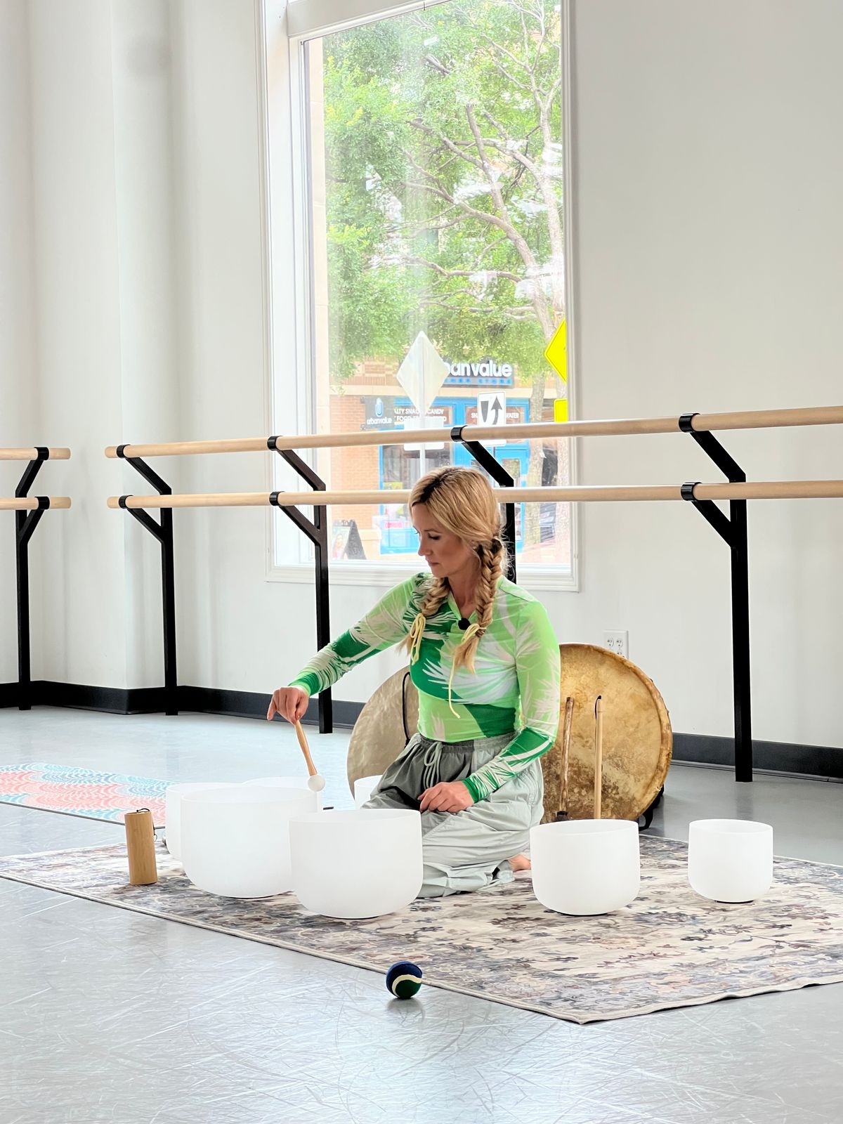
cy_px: 562
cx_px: 422
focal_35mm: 77
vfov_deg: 25.3
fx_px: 2500
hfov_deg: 19.1
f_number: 2.8
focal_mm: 9
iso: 125
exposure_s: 1/99
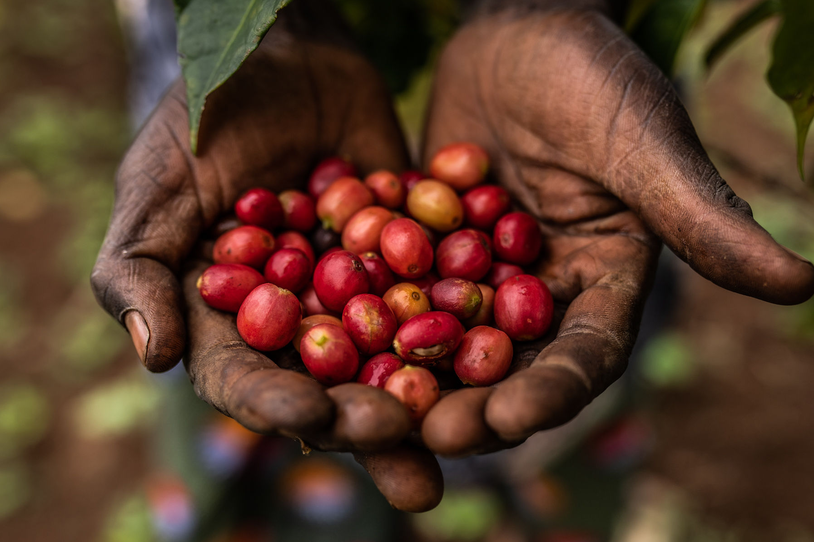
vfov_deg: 33.4
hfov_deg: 48.4
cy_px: 301
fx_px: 904
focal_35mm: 40
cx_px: 443
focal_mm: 35
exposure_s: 1/500
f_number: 3.2
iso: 100
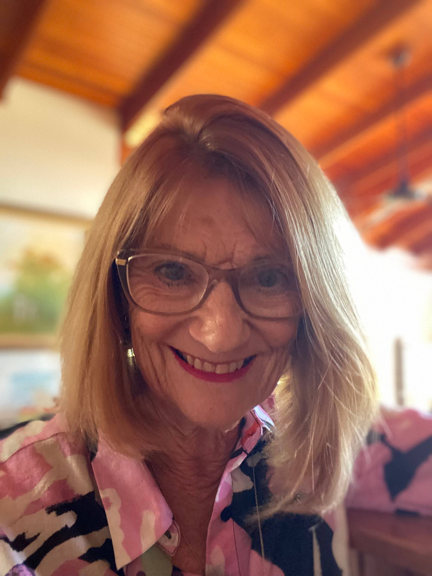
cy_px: 288
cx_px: 216
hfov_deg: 46.8
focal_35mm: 30
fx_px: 499
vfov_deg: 60.0
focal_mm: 2.71
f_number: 2.2
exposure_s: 1/26
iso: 800
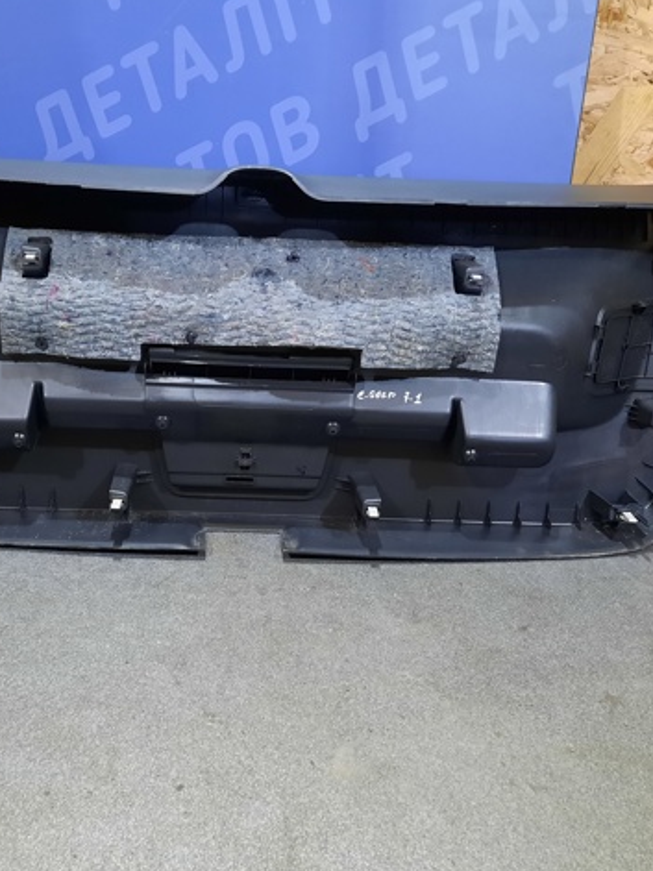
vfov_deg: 54.0
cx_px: 239
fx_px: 856
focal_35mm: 34
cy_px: 438
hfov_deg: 41.4
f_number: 2
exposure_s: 1/25
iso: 800
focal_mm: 4.6
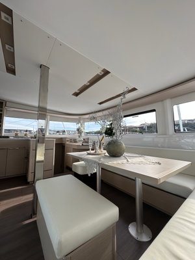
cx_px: 98
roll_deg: -0.7
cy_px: 130
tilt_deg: +5.0
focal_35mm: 14
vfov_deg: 102.1
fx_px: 105
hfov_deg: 85.7
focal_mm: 2.22
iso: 40
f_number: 2.2
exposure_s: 1/238
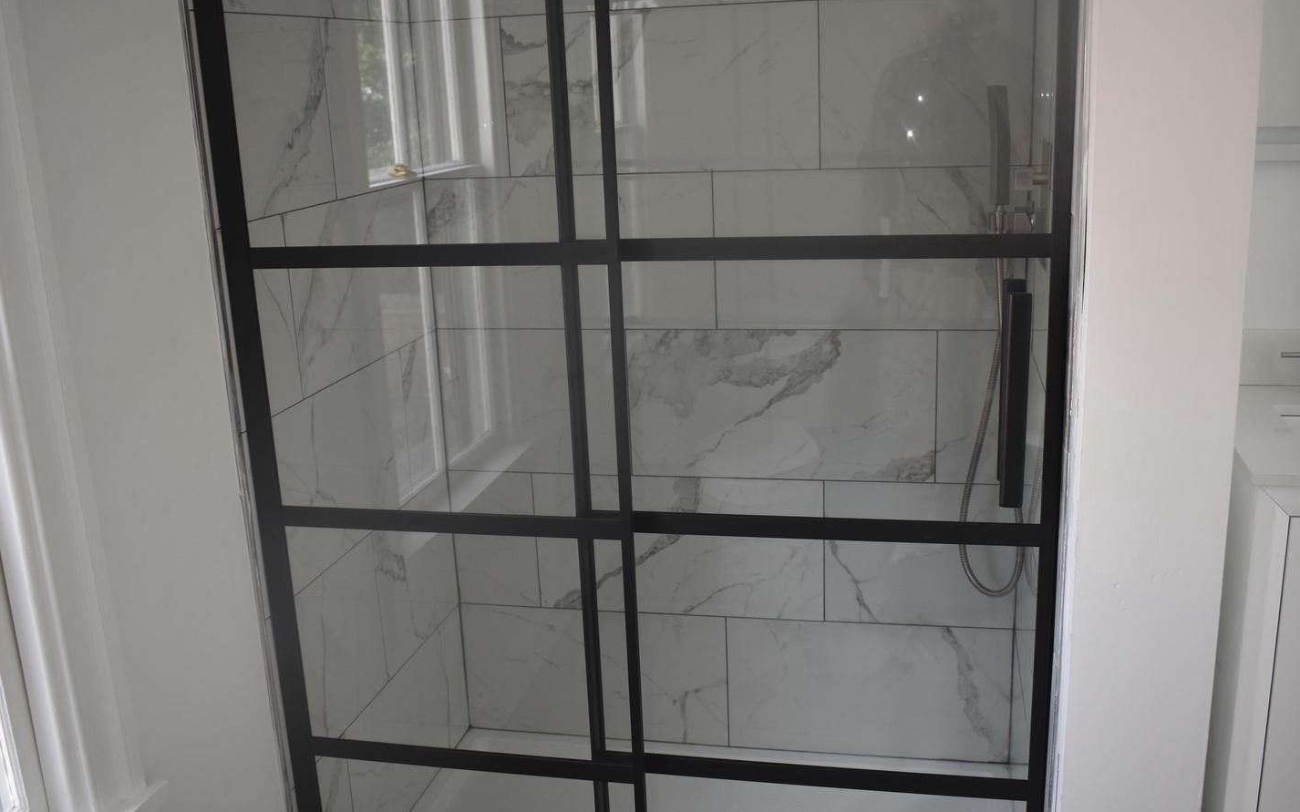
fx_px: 1258
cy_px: 437
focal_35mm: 36
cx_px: 651
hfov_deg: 54.6
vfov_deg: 35.8
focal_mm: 23
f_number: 4.5
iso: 400
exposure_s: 1/80
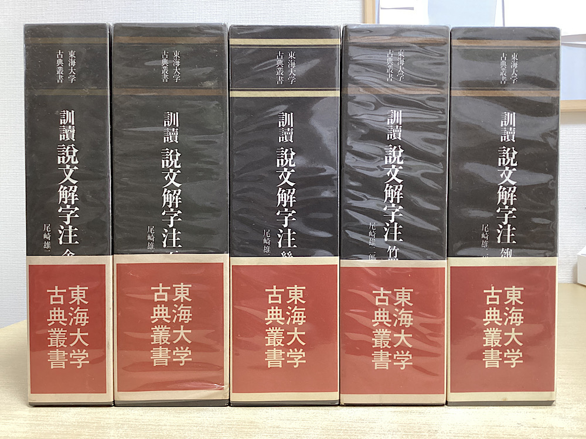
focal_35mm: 31
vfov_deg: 45.4
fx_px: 525
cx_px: 293
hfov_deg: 58.4
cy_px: 220
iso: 250
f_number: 2.4
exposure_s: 1/50
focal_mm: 3.3
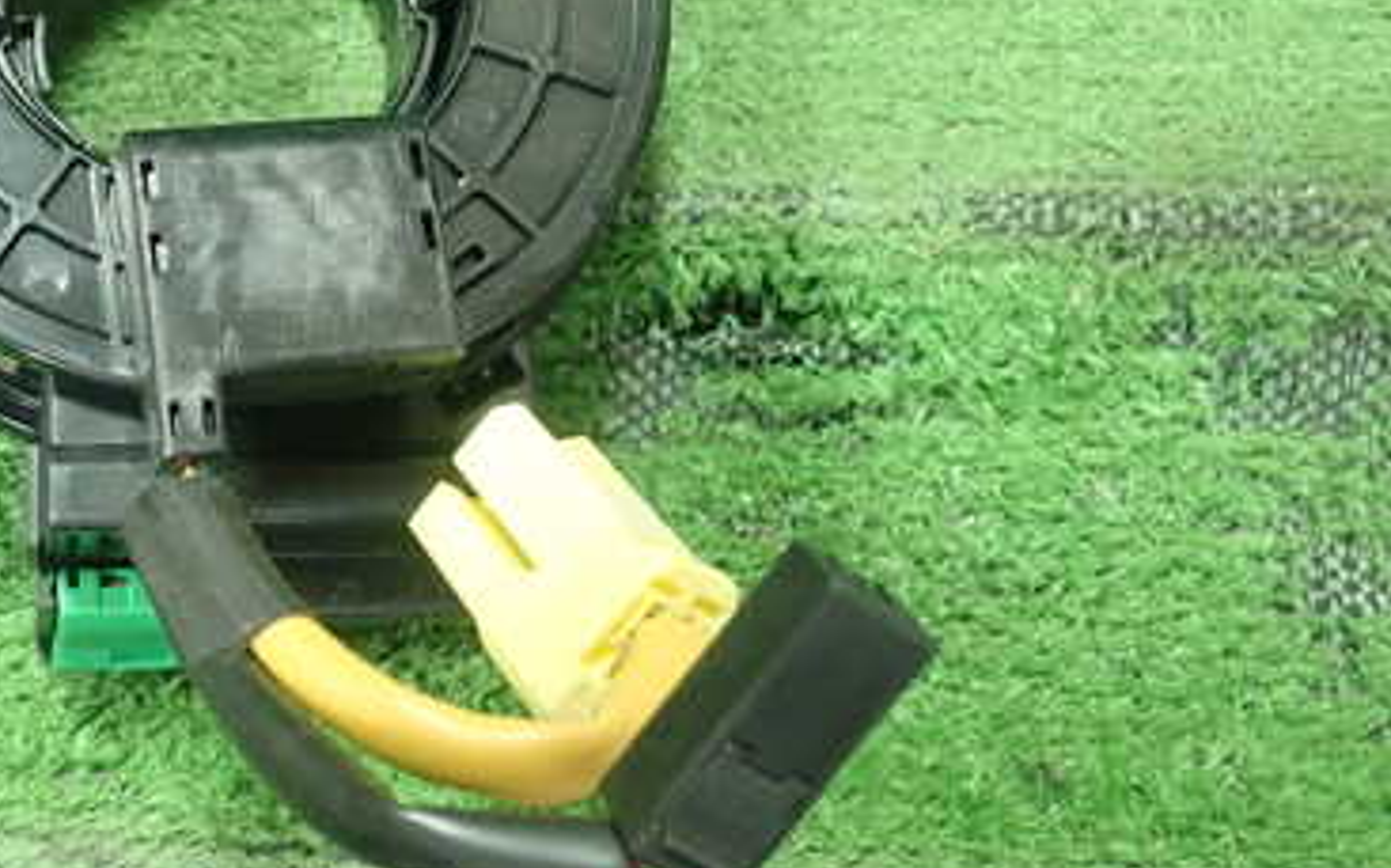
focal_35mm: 52
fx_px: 1970
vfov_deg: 24.6
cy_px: 227
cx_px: 262
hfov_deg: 37.4
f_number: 2.3
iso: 800
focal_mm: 5.5
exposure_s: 1/125
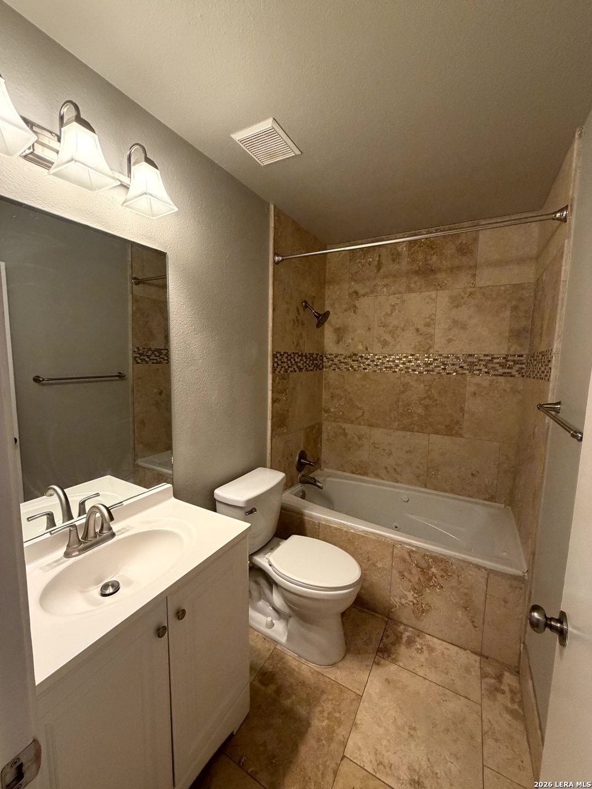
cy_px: 394
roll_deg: -0.5
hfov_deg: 85.7
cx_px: 296
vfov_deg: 102.1
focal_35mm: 14
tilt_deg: -6.7
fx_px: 319
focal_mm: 2.22
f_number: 2.2
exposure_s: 1/120
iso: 320
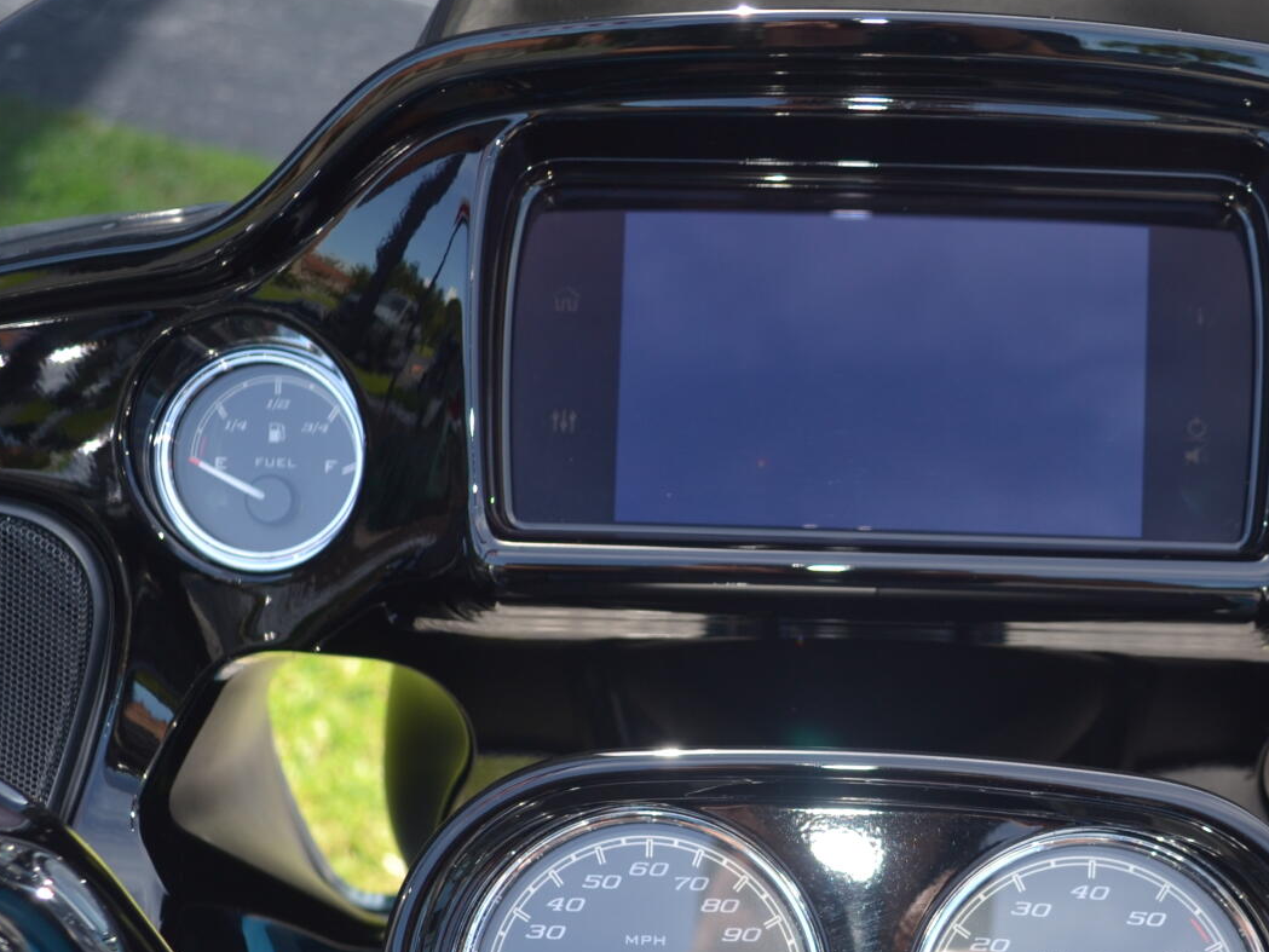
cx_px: 863
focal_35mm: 55
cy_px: 788
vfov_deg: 26.0
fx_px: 2016
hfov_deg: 34.6
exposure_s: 1/200
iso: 100
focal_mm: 20
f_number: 3.8
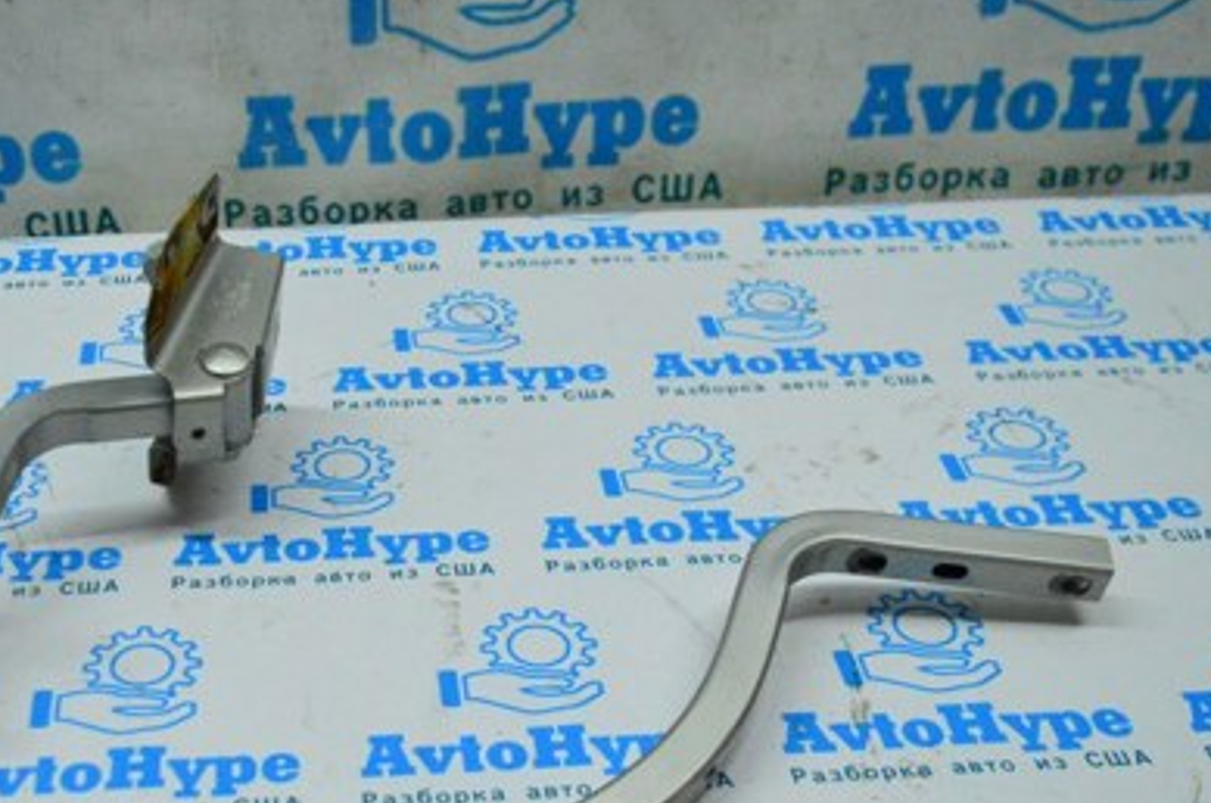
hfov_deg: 37.6
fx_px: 1740
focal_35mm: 52
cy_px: 540
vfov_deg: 25.8
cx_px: 336
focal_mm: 21
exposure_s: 1/1600
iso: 6400
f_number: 4
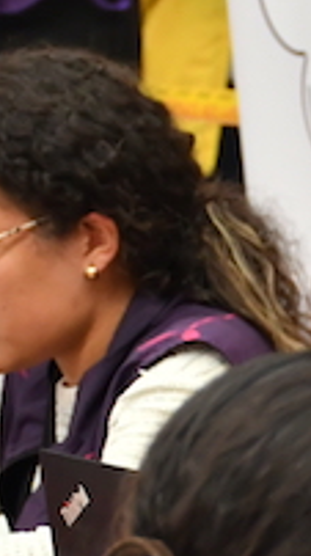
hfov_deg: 3.4
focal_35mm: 351
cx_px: 867
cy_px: 612
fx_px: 5162
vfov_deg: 6.1
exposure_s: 1/500
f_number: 4.5
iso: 1000
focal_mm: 45
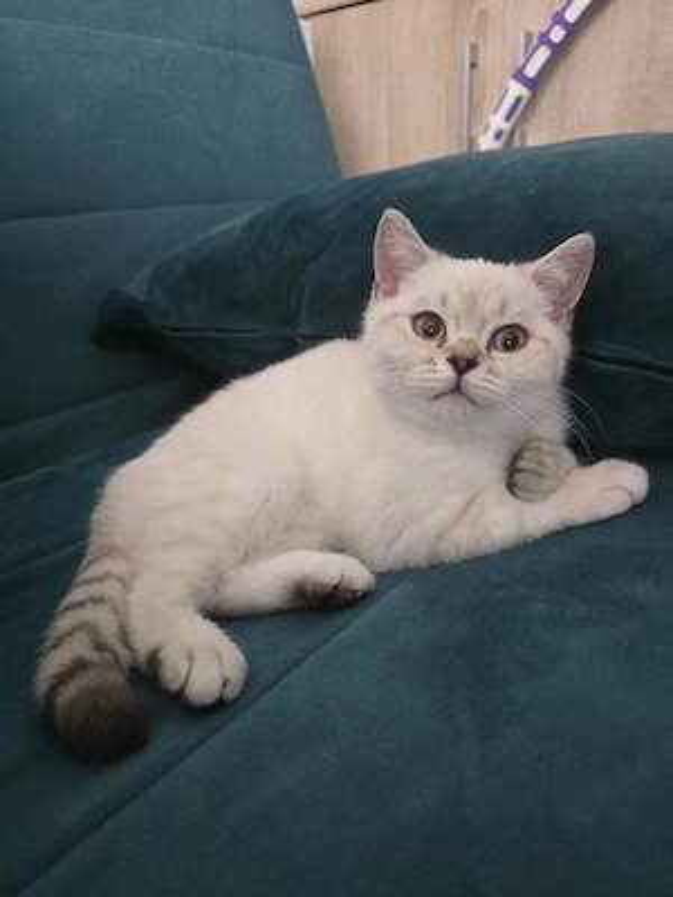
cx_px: 336
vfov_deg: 73.9
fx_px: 596
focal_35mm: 23
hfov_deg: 58.9
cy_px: 448
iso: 800
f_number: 1.7
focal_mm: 6.3
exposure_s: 1/60.2
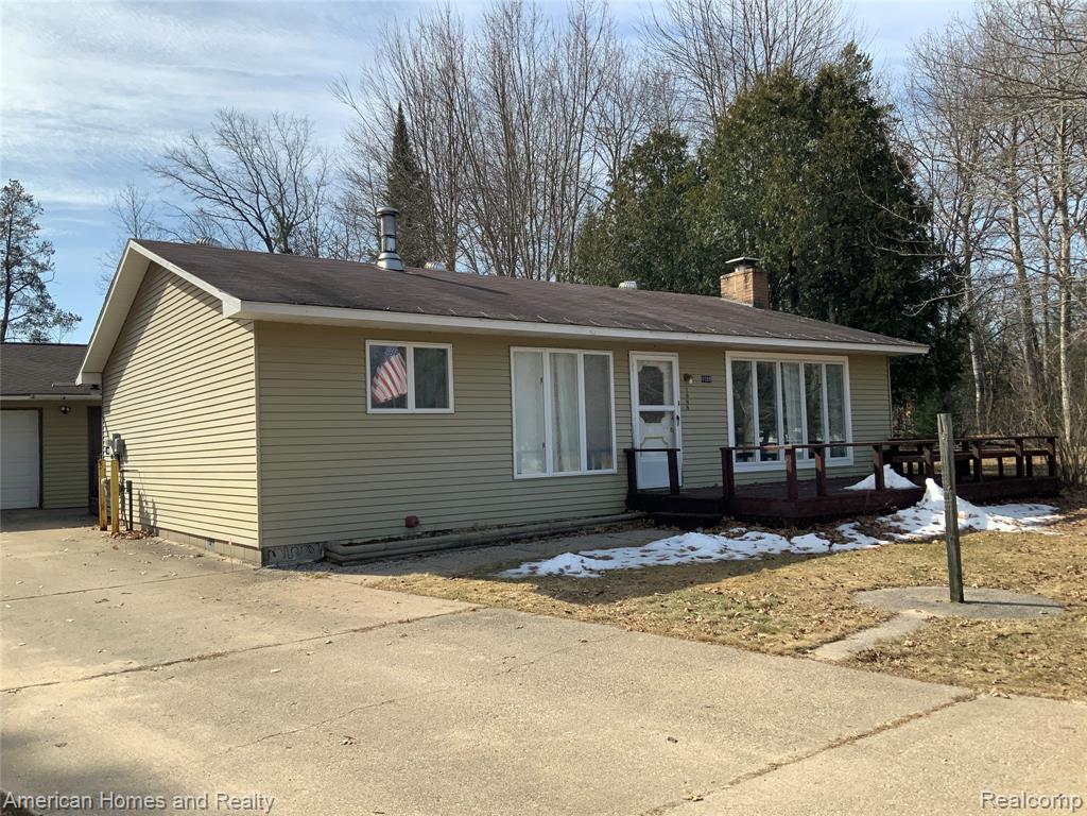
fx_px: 911
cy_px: 408
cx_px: 544
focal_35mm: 29
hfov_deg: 61.7
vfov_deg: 48.2
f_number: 1.8
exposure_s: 1/1786
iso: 16
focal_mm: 3
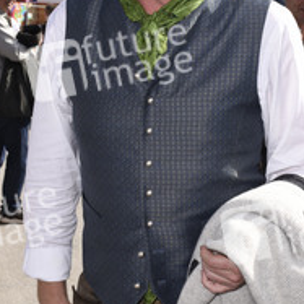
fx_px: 864
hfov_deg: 19.9
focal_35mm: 87
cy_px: 145
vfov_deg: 19.9
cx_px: 156
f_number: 9
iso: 100
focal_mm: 32
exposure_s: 1/160
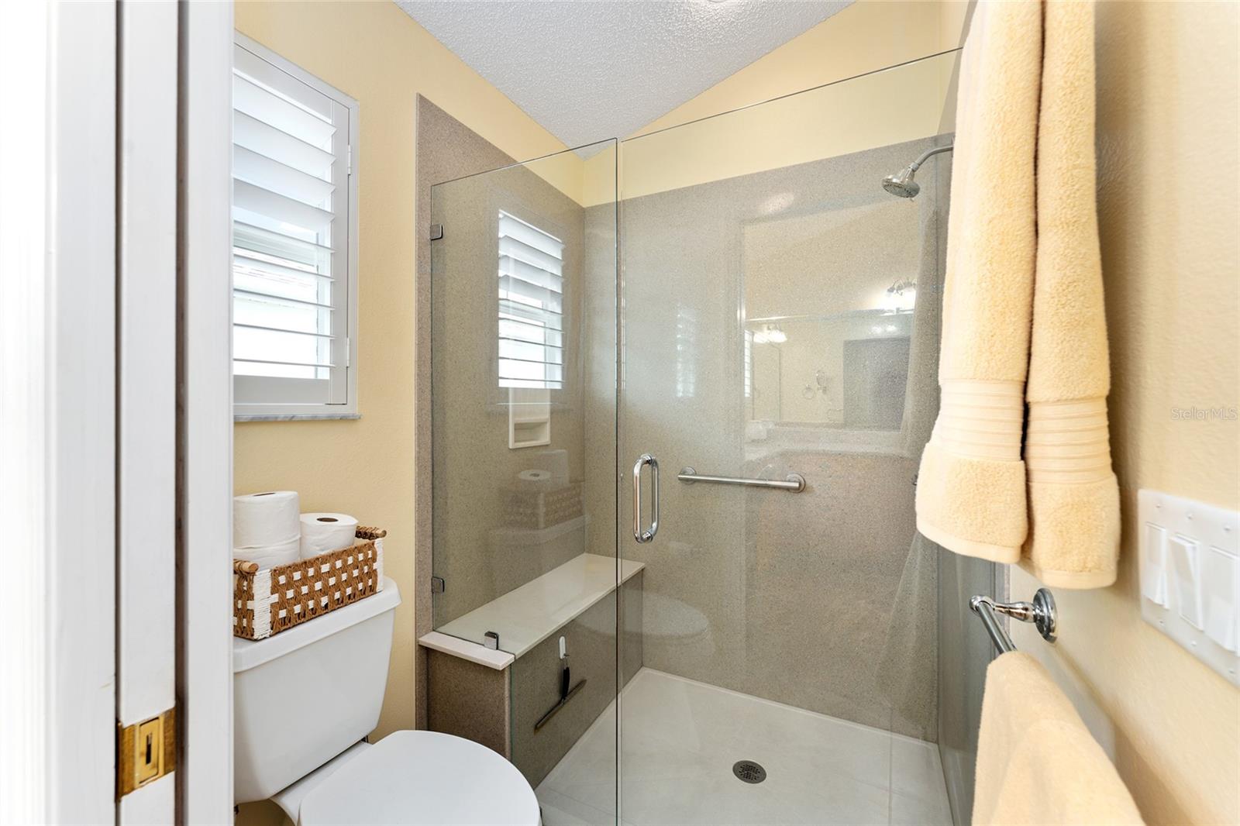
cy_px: 413
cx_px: 620
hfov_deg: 101.9
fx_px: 503
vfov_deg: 78.8
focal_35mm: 15
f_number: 7.1
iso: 400
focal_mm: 14.6
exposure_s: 1/5
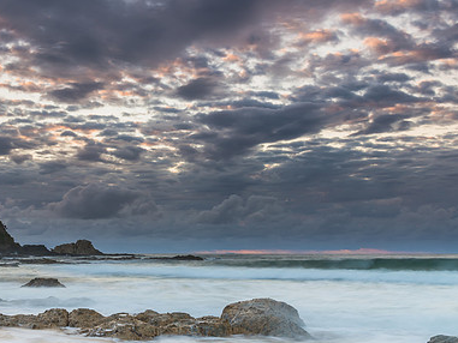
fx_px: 675
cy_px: 194
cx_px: 139
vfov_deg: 28.5
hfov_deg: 36.9
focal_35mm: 51
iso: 100
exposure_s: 2.5
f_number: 9
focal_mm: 34
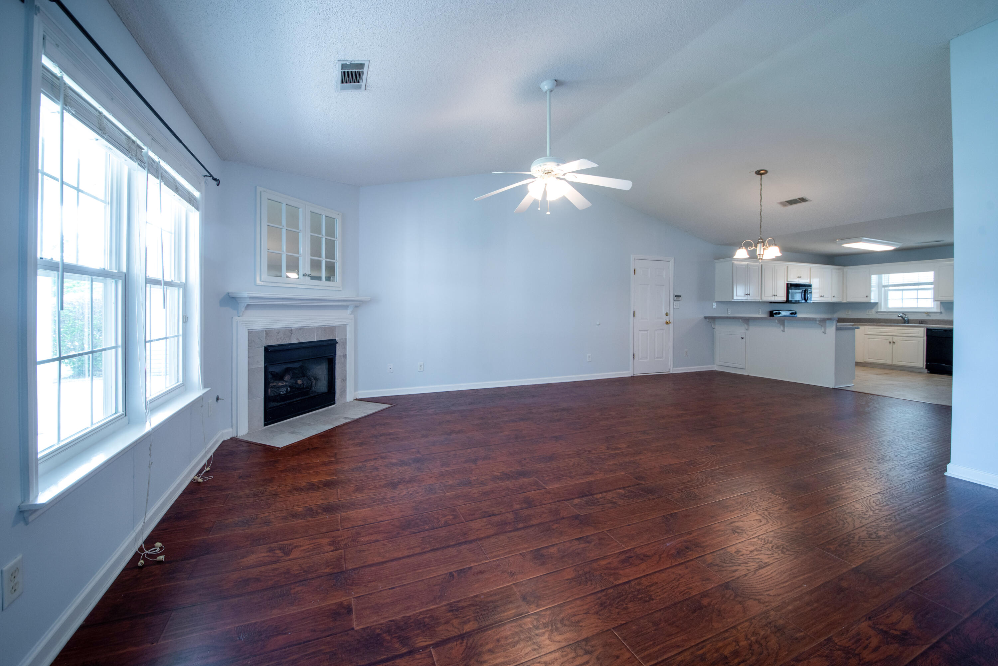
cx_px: 499
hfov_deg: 112.6
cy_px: 333
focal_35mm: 12
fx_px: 333
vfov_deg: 90.0
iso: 500
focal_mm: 12
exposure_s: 1/15
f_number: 6.7
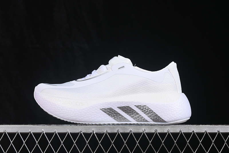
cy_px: 76
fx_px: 477
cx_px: 114
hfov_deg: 27.0
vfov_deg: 18.2
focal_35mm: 75
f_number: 8
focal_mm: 50
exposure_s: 1/80
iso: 160
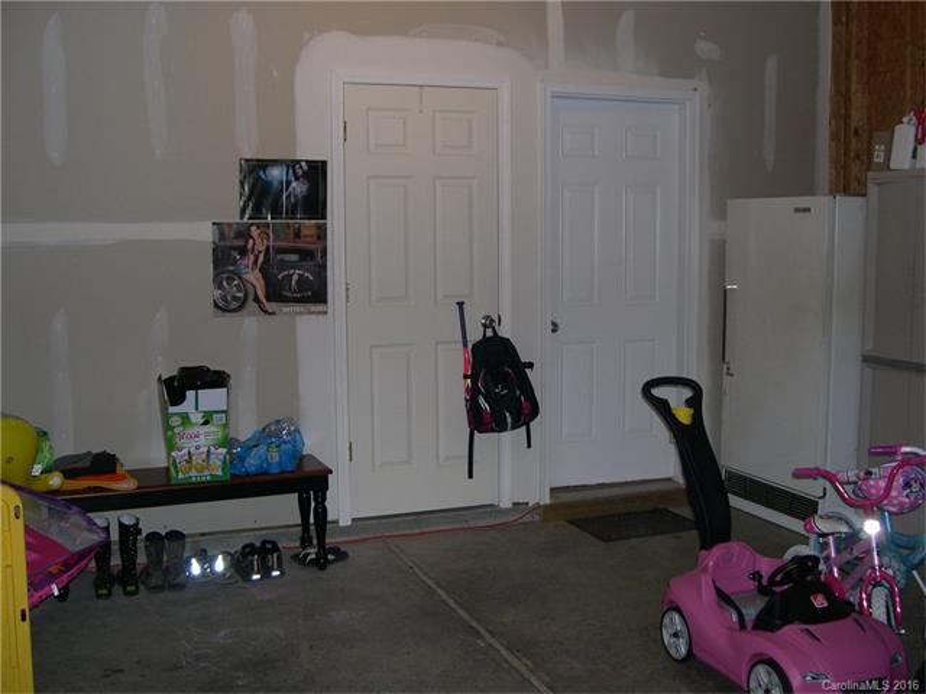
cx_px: 463
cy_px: 347
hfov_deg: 49.0
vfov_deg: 37.7
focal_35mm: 38
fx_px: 1017
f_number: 2.8
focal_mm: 8
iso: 119
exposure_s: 1/60
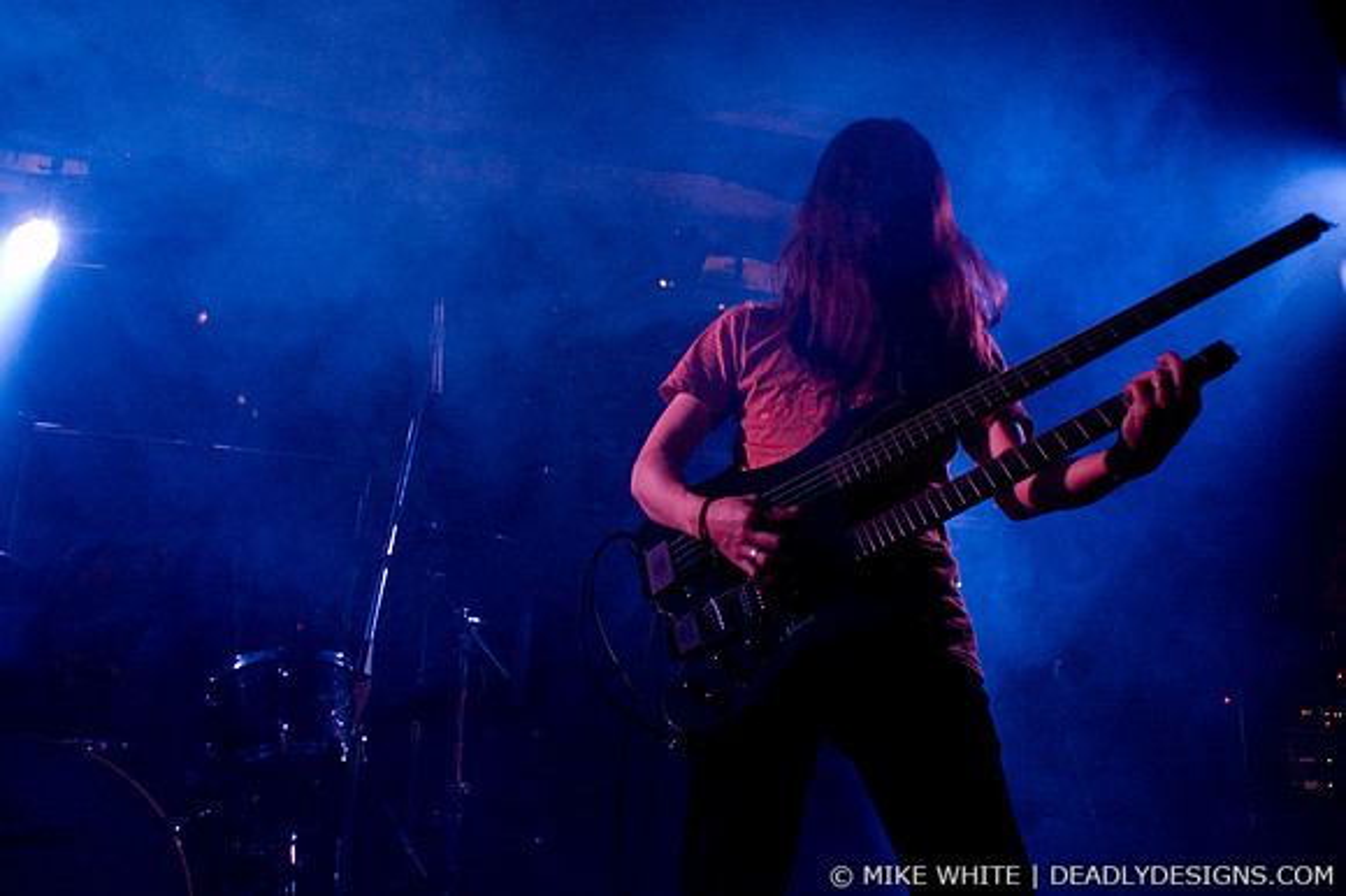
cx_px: 673
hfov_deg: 62.0
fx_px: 1121
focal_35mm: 30
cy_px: 448
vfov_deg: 43.6
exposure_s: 1/20
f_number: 2.8
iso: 1600
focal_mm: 20
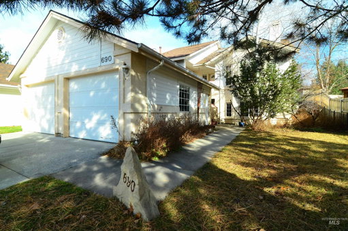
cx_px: 174
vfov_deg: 71.9
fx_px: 159
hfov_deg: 95.1
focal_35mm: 16
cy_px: 116
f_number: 10
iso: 400
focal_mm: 11
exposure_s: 1/60
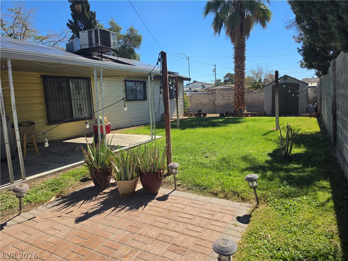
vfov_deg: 58.9
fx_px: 231
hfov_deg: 73.9
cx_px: 174
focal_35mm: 23
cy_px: 130
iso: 64
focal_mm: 6.5
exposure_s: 1/5955
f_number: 1.4
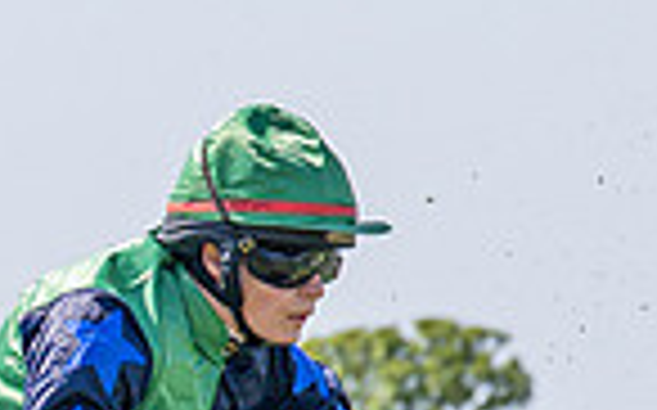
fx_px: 9178
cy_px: 620
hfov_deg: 4.1
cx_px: 32
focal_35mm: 513
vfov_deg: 2.6
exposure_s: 1/1600
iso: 200
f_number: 4
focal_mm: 70
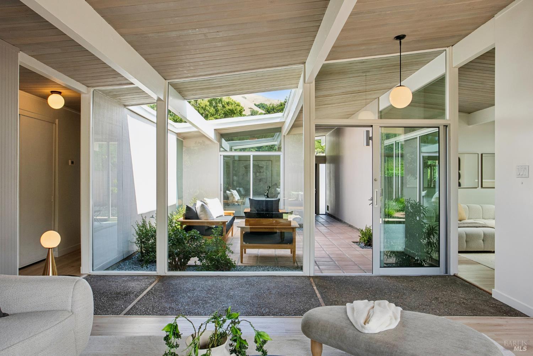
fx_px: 370
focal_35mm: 25
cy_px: 178
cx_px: 266
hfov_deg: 71.5
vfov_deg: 51.3
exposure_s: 1/125
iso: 500
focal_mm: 25
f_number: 9
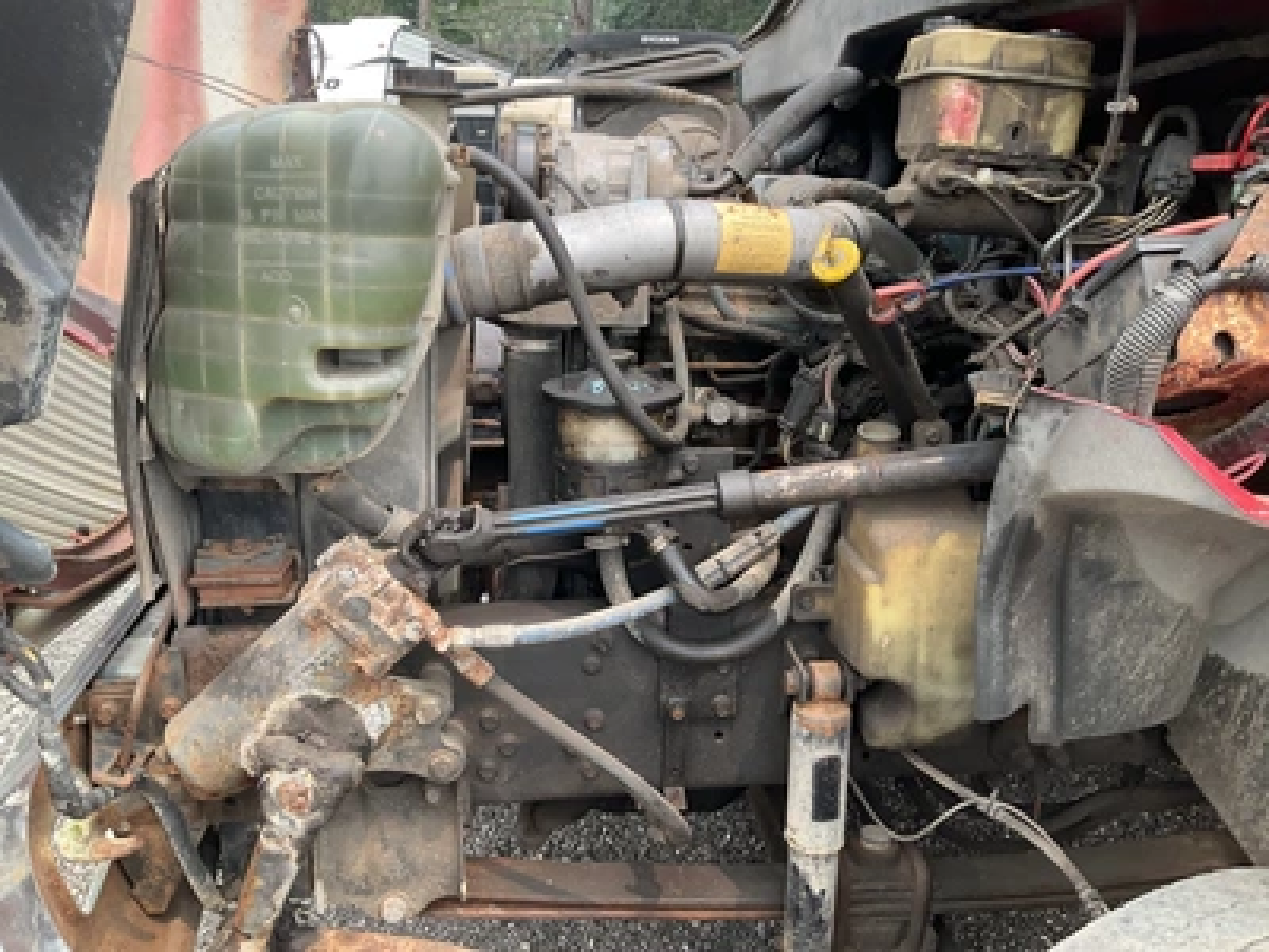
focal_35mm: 29
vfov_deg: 48.2
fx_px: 1063
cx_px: 634
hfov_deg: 61.7
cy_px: 476
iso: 20
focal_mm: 3
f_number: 1.8
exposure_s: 1/201
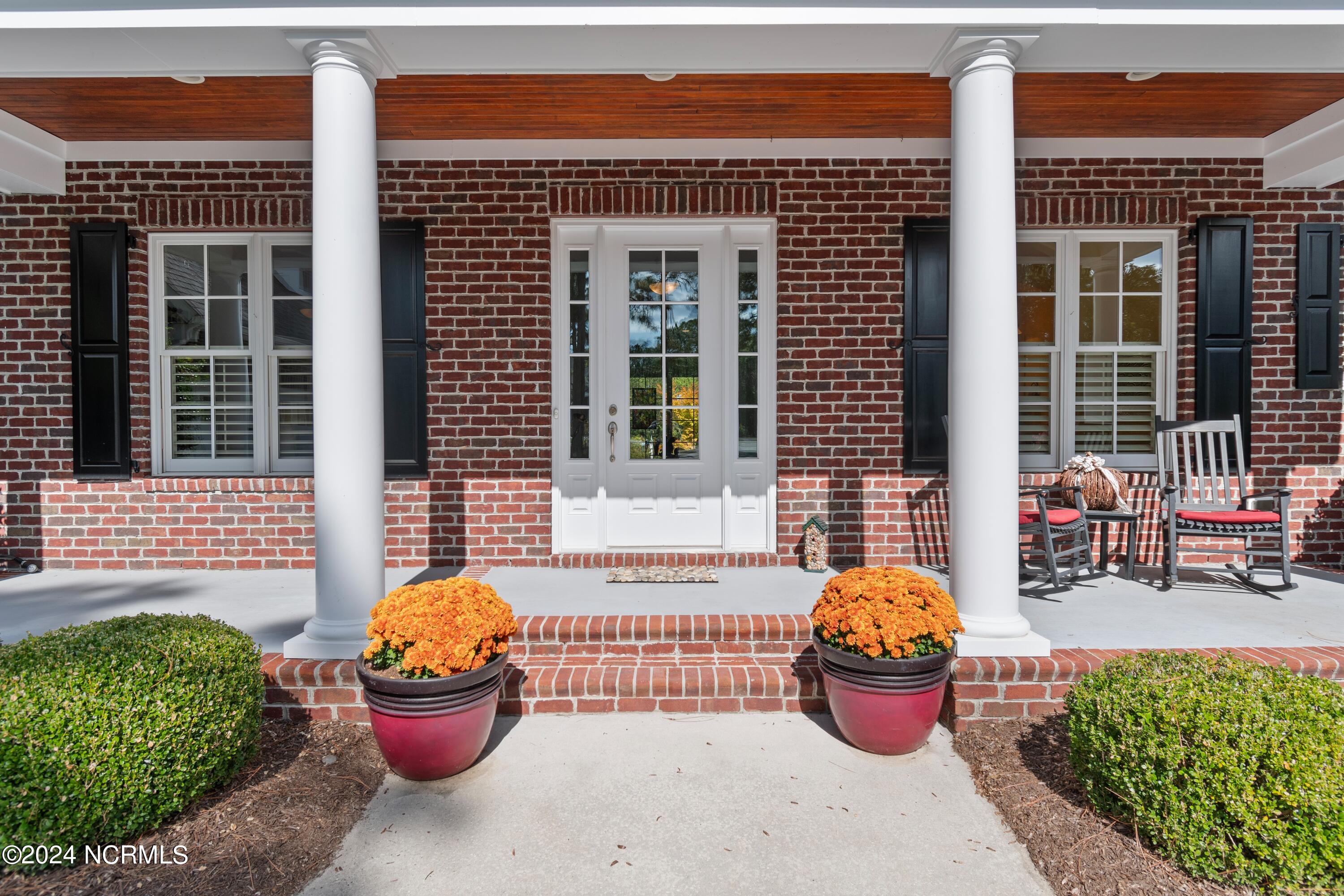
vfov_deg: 64.6
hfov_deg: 86.9
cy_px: 448
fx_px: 709
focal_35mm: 19
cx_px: 672
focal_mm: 13
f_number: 6.3
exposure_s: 1/160
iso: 100
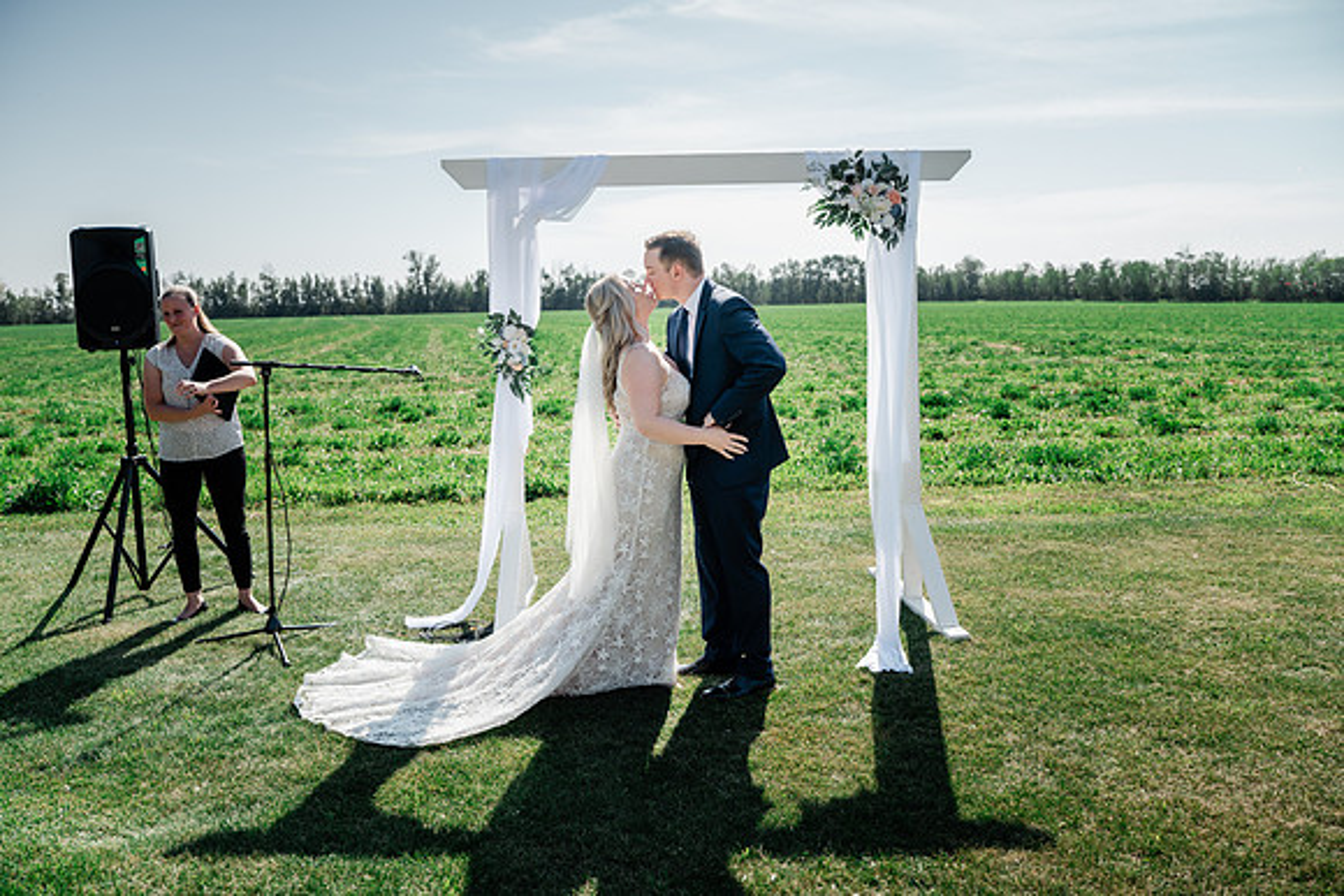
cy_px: 448
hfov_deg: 65.5
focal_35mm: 28
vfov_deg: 46.4
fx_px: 1046
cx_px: 672
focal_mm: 28
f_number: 3.5
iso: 250
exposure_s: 1/200
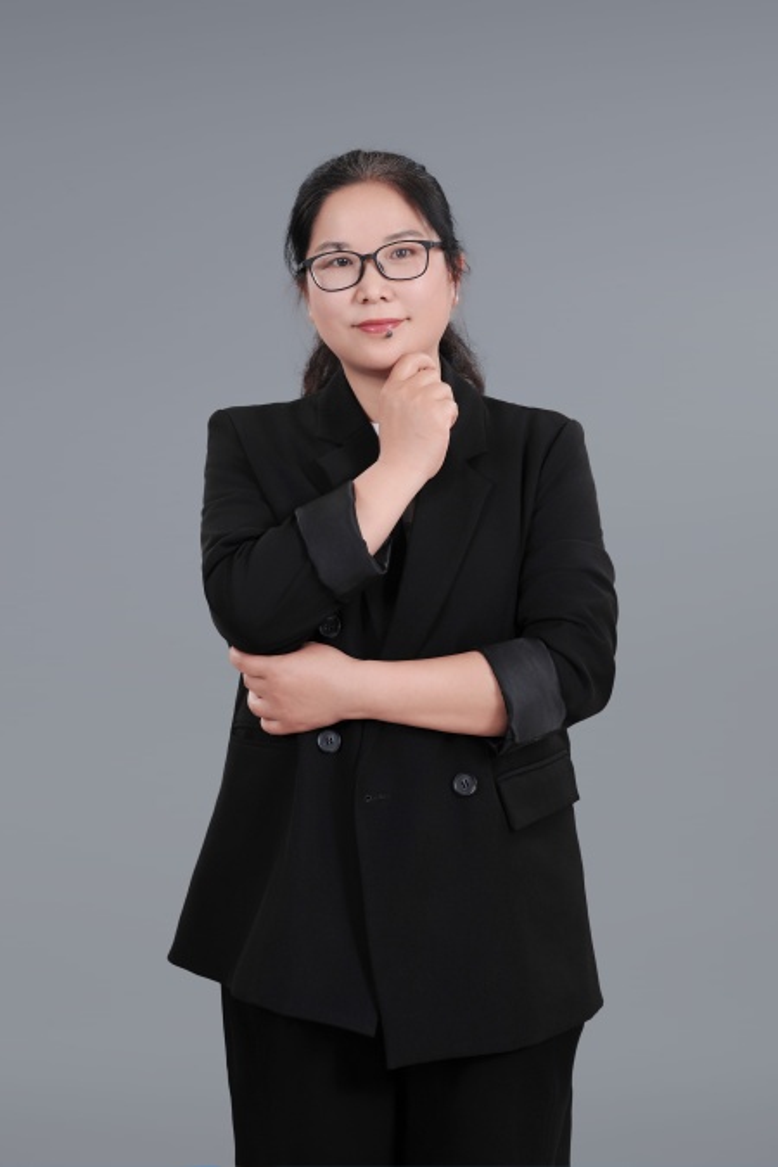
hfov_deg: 16.1
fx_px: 2755
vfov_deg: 23.9
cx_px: 389
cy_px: 584
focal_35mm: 85
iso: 100
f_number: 9
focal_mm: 85
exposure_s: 1/125
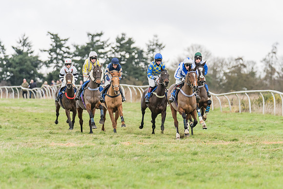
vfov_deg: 4.2
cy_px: 74
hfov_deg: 6.3
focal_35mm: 325
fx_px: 2556
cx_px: 160
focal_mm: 162
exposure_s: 1/1000
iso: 800
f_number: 2.8
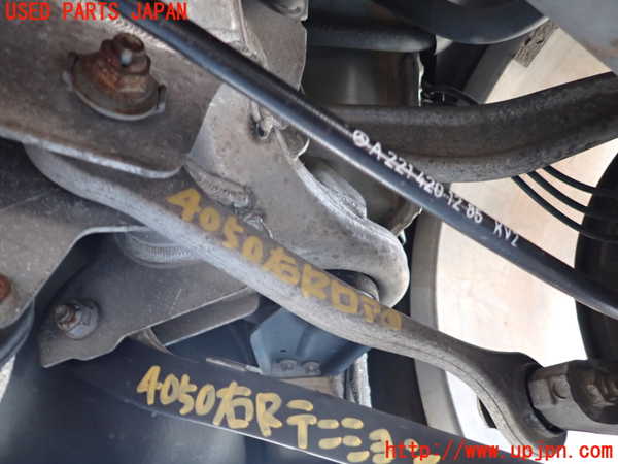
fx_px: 446
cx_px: 309
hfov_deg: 69.4
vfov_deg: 54.9
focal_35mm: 25
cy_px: 232
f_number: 2
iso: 500
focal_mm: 4.5
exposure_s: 1/30
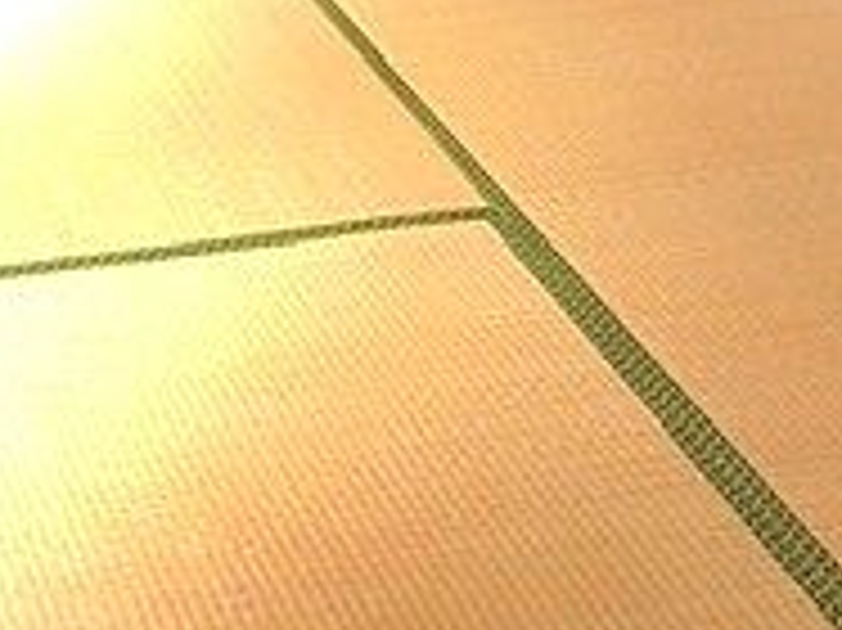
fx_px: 2334
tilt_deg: -17.6
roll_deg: -0.3
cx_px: -14
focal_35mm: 96
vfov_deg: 14.4
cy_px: -306
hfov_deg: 19.8
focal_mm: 3.99
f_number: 1.8
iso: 25
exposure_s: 1/120
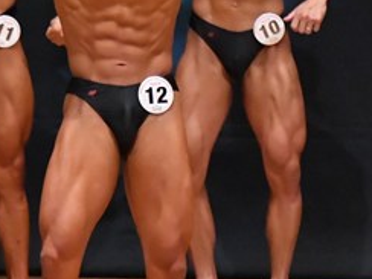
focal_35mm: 823
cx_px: 400
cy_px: 143
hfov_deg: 2.4
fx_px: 8844
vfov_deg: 1.8
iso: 8000
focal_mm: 180
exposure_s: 1/400
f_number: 5.6
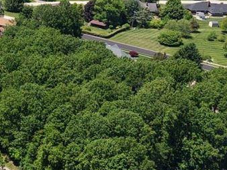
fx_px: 596
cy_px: 18
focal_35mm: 91
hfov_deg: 18.4
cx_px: -140
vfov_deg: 16.0
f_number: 1.8
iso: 170
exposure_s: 1/3200
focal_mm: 8.67
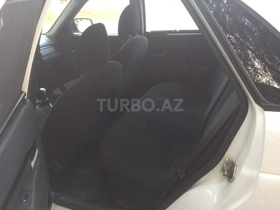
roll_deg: +1.8
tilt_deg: -25.7
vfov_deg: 48.2
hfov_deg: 61.7
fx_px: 235
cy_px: 105
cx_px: 140
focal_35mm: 29
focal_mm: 4.15
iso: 250
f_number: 2.2
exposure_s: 1/33
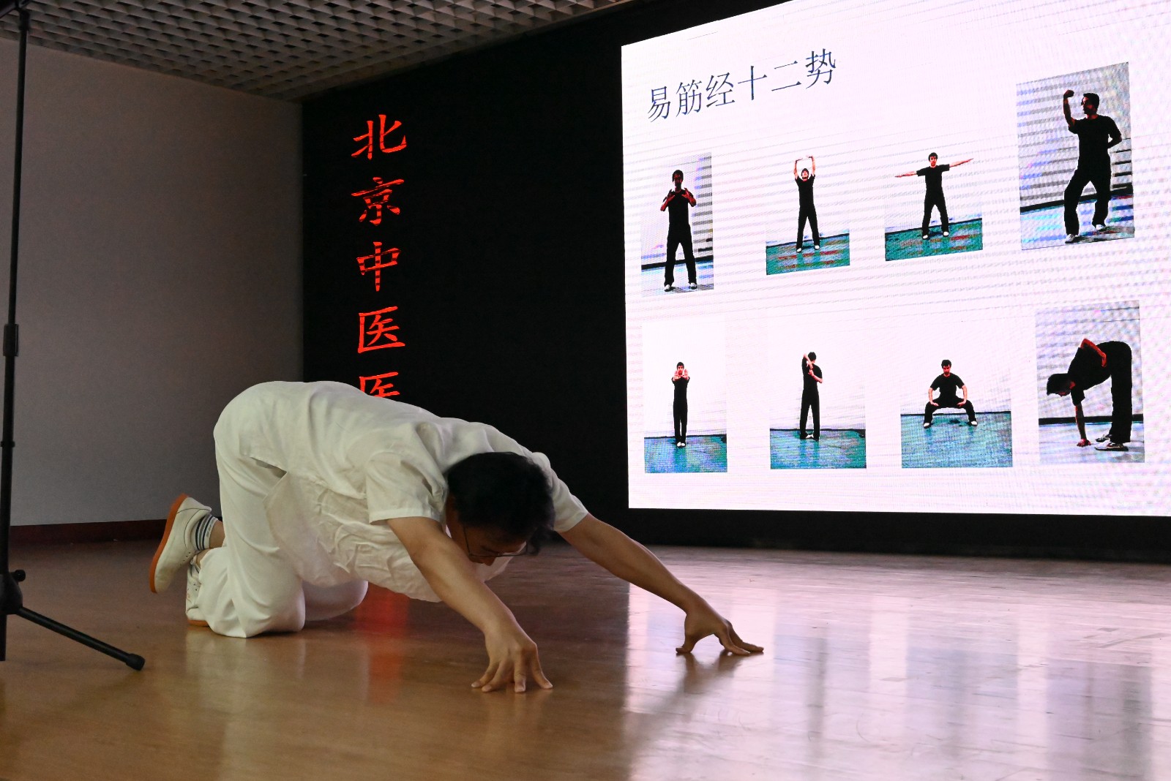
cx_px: 586
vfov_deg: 31.9
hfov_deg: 46.4
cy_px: 390
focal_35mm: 42
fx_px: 1367
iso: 16000
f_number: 11
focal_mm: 42
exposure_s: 1/500
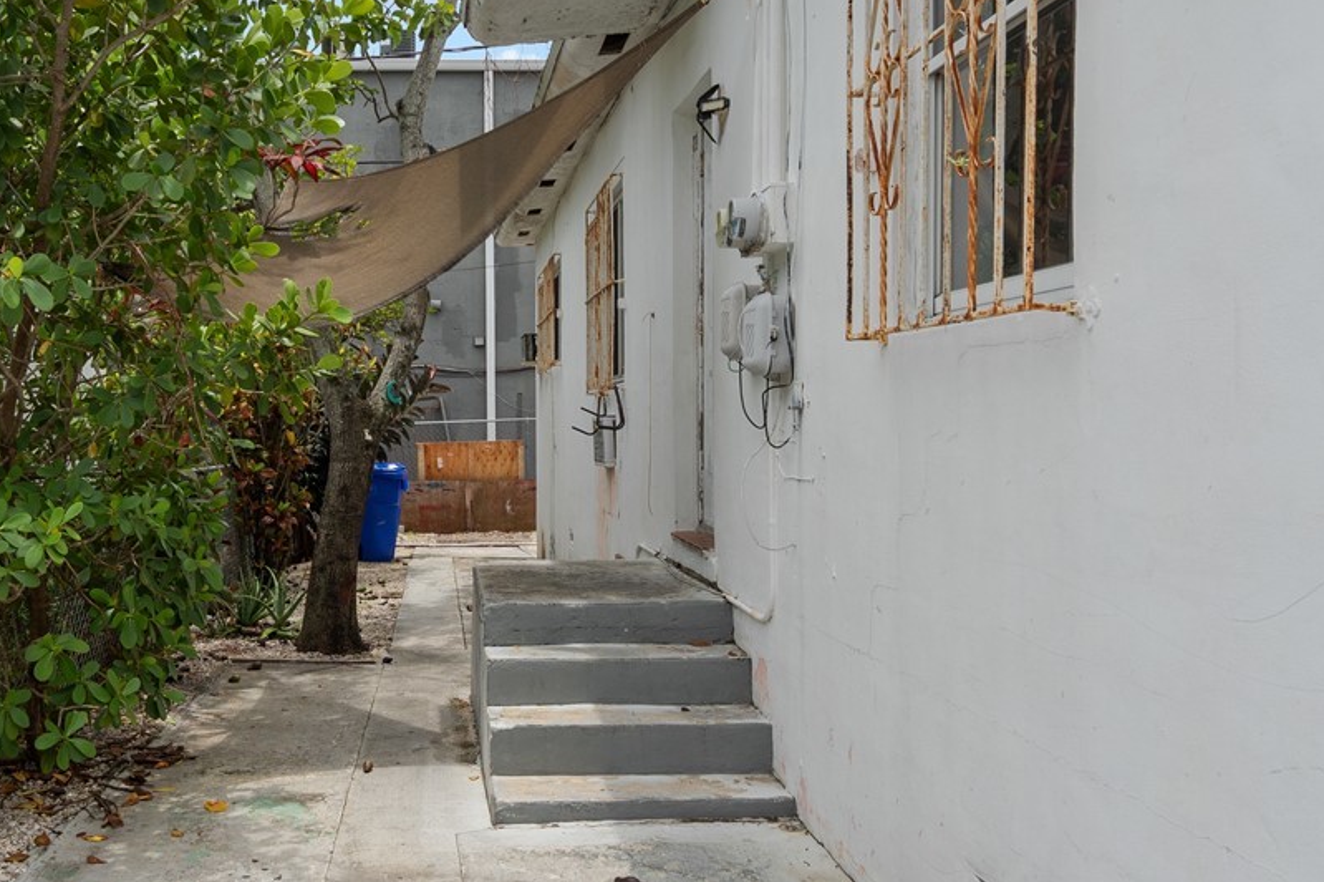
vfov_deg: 38.8
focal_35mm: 34
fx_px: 1250
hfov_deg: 54.7
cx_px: 442
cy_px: 389
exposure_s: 1/160
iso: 400
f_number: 9
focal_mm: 16
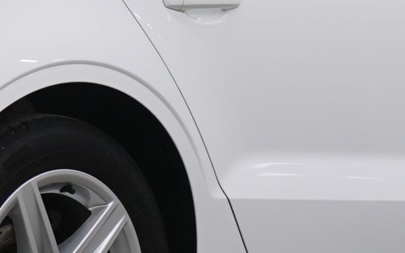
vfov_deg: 4.5
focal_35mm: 293
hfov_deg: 7.1
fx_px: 3234
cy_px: -82
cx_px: 38
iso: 400
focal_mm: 52
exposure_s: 1/10
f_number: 5
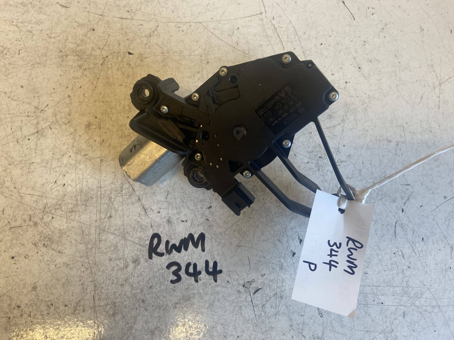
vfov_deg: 53.1
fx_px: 341
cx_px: 227
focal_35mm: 26
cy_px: 170
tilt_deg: -74.6
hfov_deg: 67.3
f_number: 1.8
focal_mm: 4.25
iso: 100
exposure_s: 1/100
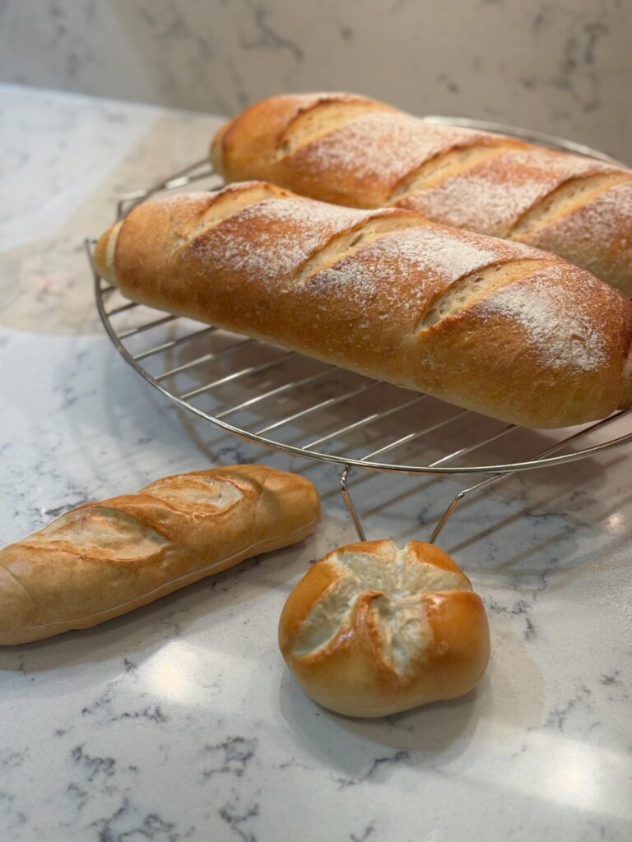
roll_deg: +0.6
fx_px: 1168
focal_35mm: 48
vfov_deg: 39.7
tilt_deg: -39.8
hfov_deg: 30.3
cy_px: 421
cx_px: 316
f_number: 1.78
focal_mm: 6.86
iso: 50
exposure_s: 1/60
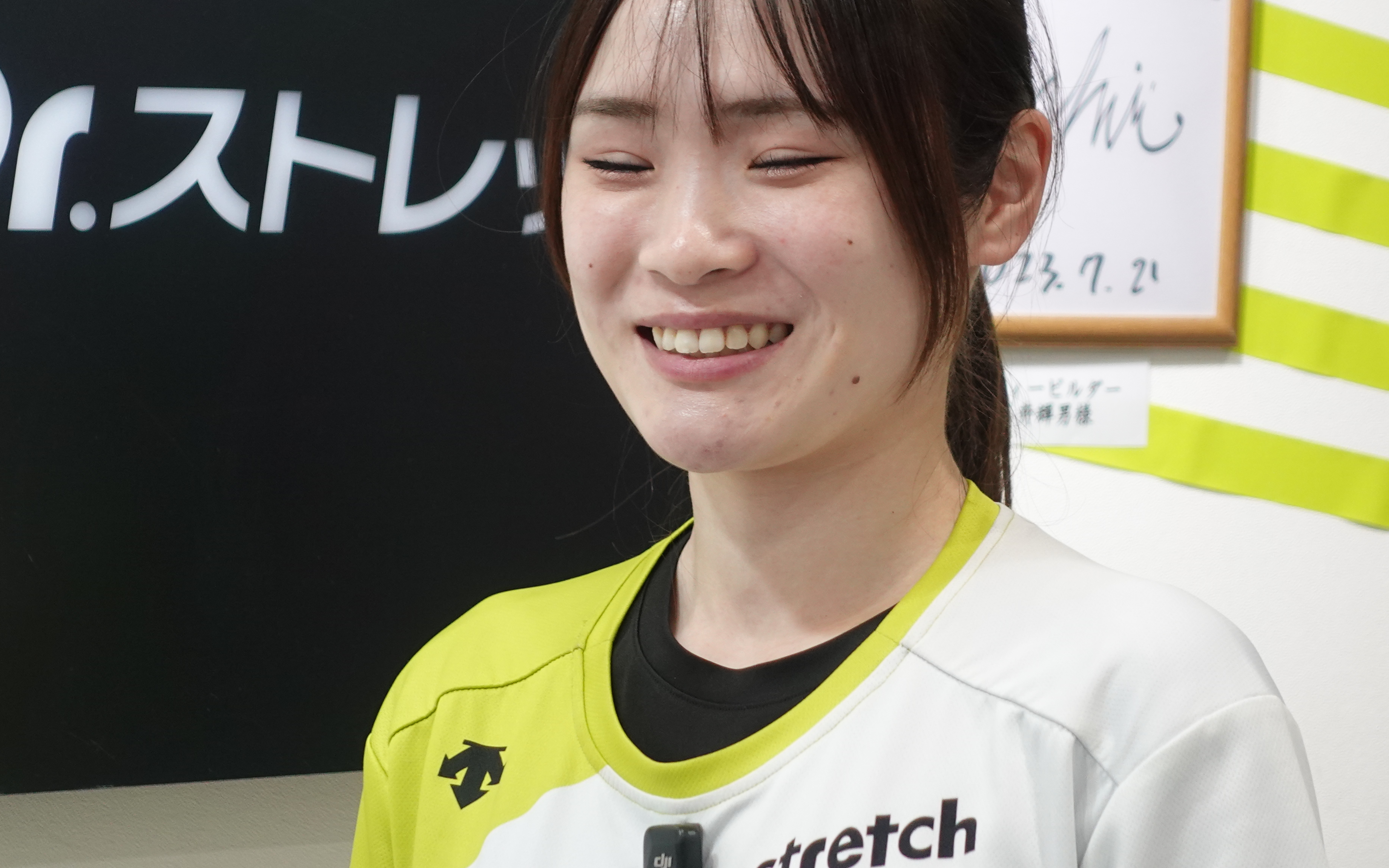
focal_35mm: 106
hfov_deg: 19.6
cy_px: 399
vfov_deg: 12.3
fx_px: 4013
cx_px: 685
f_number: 2.8
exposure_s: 1/80
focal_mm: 25.7
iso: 500
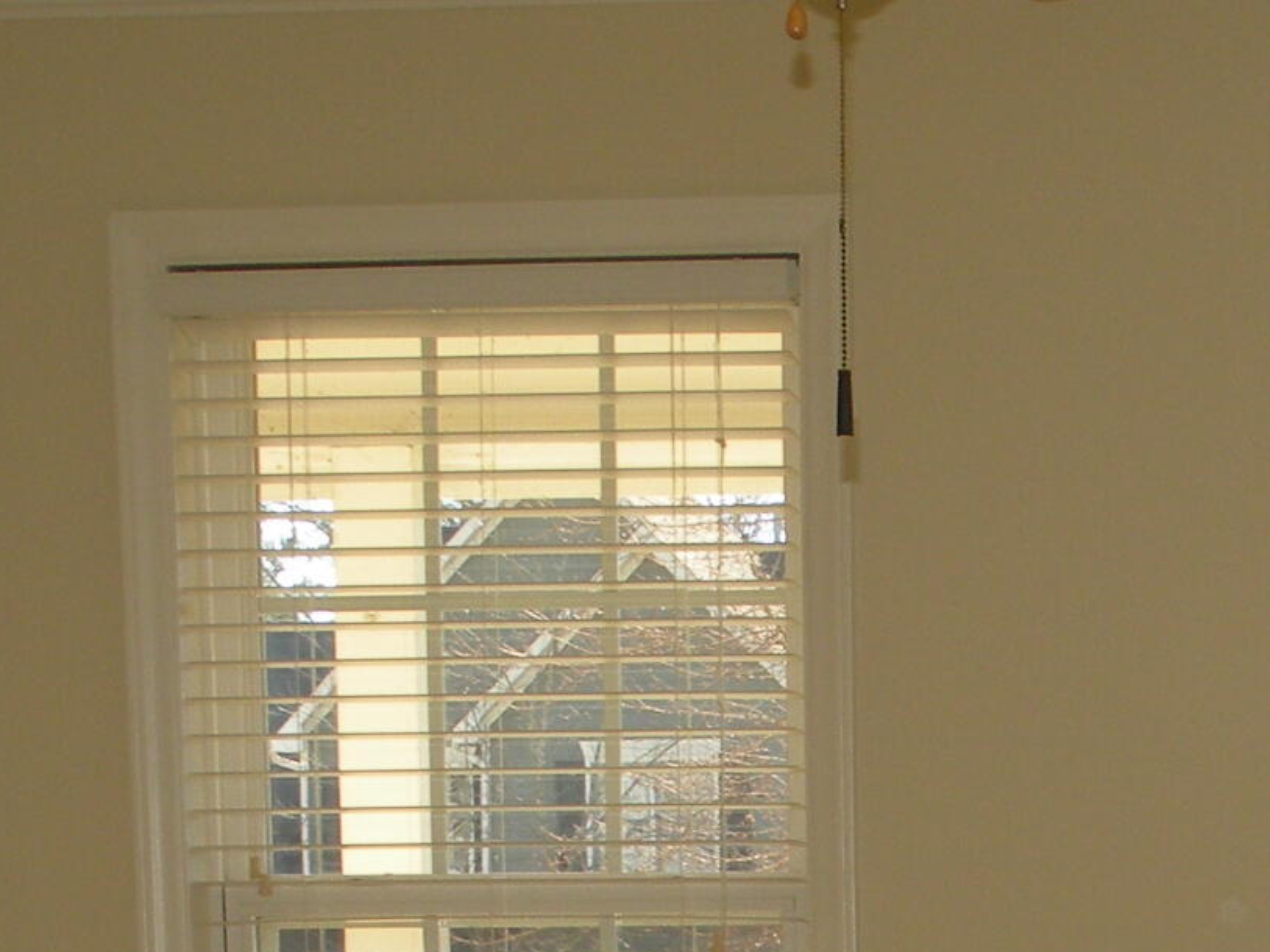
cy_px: 1355
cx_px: 1492
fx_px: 3154
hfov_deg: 21.3
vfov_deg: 16.0
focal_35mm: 86
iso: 64
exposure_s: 1/114
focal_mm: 4.7
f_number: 4
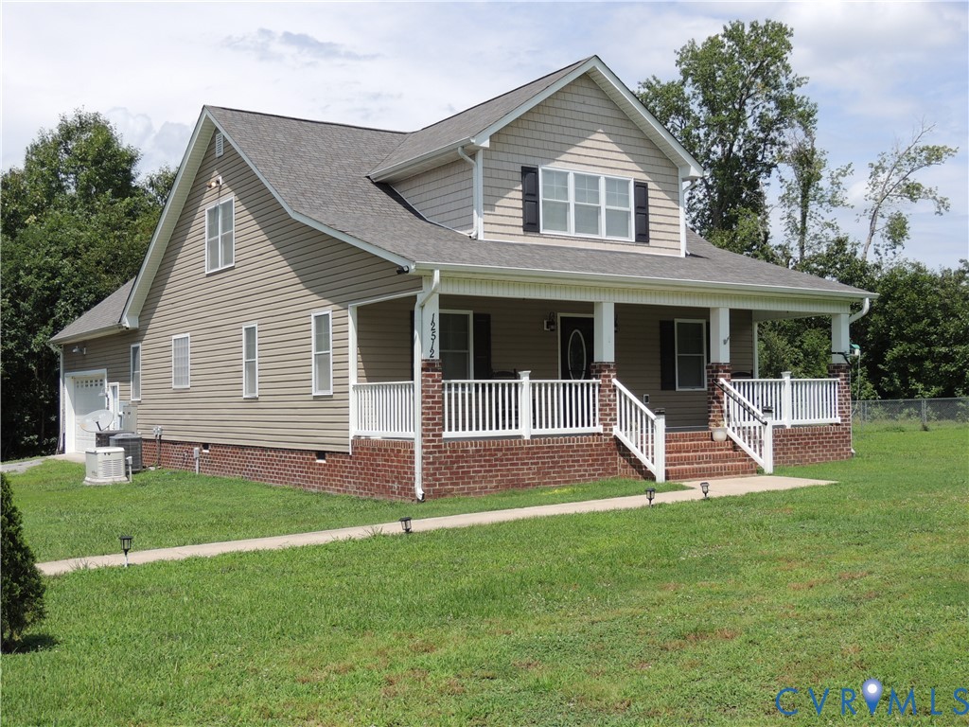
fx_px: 1120
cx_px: 484
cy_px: 364
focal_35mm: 40
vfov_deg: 36.0
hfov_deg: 46.8
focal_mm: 7.1
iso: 100
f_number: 3.3
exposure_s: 1/1000
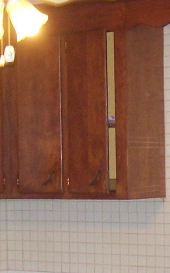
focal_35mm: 151
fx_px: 1120
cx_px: 122
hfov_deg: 8.7
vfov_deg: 13.8
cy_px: 216
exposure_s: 1/60
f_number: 2.8
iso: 140
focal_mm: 6.3
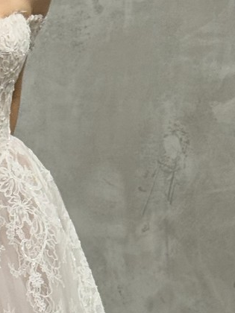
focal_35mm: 183
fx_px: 1656
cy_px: 262
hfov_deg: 8.0
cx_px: -68
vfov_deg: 10.8
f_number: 1.78
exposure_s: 1/84
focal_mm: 6.76
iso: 100
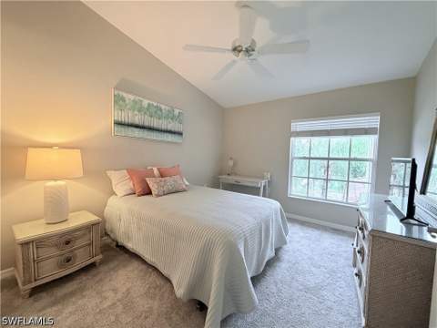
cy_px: 164
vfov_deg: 85.7
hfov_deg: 102.1
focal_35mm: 14
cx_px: 218
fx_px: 177
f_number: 2.2
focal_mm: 2.22
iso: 500
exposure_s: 1/60
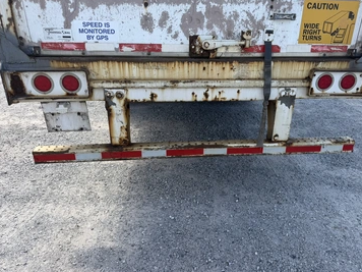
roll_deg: -1.1
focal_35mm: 27
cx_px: 200
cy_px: 127
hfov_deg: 65.2
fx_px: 282
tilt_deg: -21.5
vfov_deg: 51.3
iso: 80
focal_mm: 6.76
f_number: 1.78
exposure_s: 1/1046
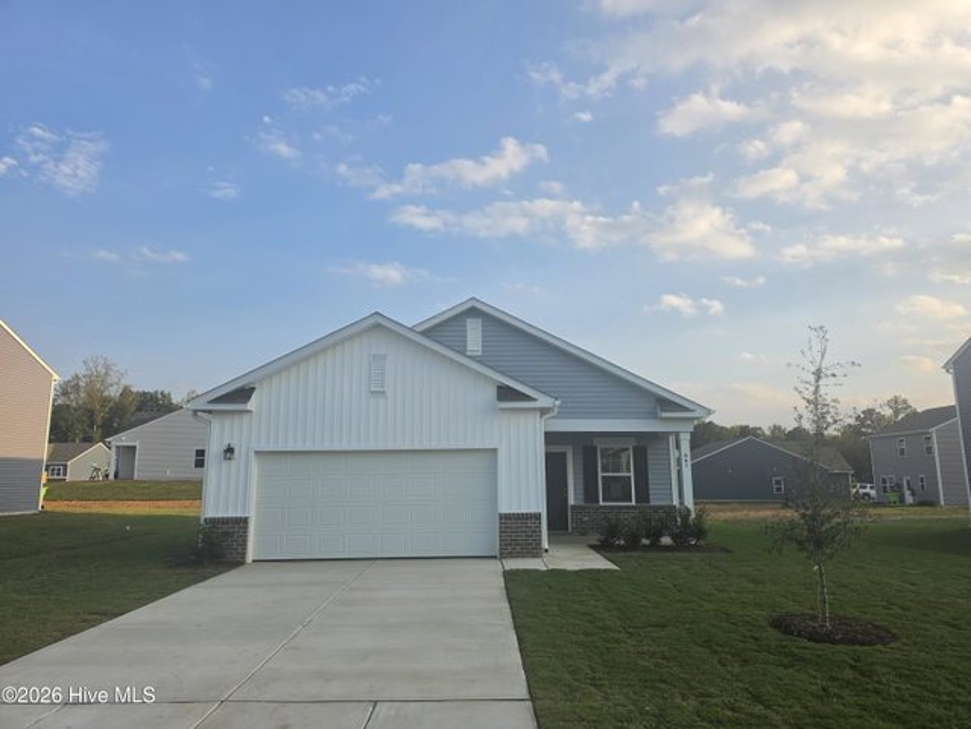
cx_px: 486
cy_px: 364
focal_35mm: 23
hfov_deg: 73.9
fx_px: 646
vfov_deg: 58.9
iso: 64
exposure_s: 1/2737
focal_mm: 6.5
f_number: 1.4
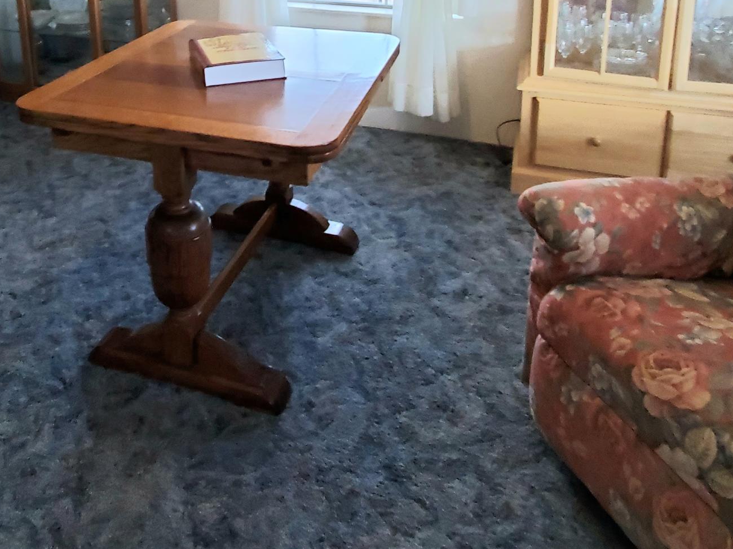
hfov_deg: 58.9
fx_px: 635
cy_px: 7
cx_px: 259
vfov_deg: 41.2
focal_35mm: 30
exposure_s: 1/59.2
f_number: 2.2
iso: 320
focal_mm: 1.8
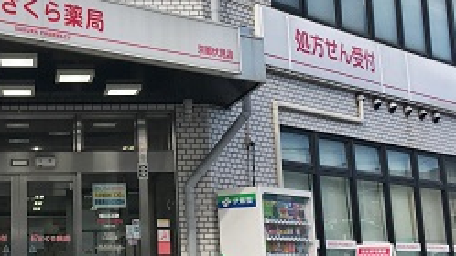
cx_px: 64
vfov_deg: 19.7
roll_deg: +0.4
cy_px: 102
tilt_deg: +12.6
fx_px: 737
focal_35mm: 61
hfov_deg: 33.0
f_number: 2.2
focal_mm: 4.15
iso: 25
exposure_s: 1/553
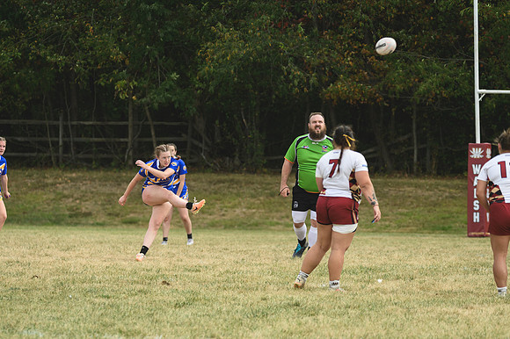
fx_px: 5522
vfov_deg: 3.5
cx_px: 255
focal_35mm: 390
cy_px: 170
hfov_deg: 5.3
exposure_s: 1/1000
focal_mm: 260
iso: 280
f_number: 5.6
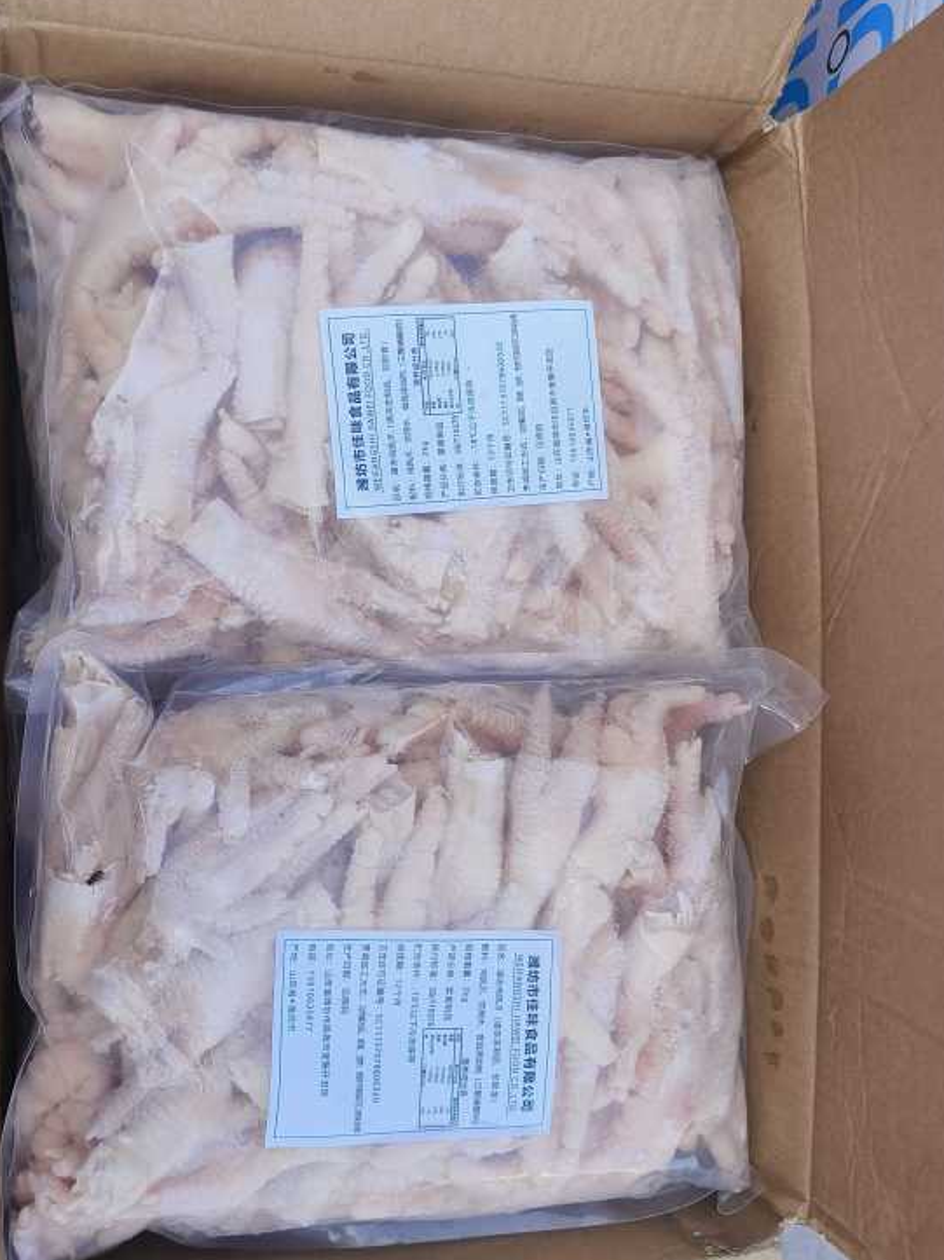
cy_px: 683
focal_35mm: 34
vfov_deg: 53.9
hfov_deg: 41.5
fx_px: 1237
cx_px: 356
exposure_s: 1/909
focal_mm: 5.5
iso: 242
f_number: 1.75
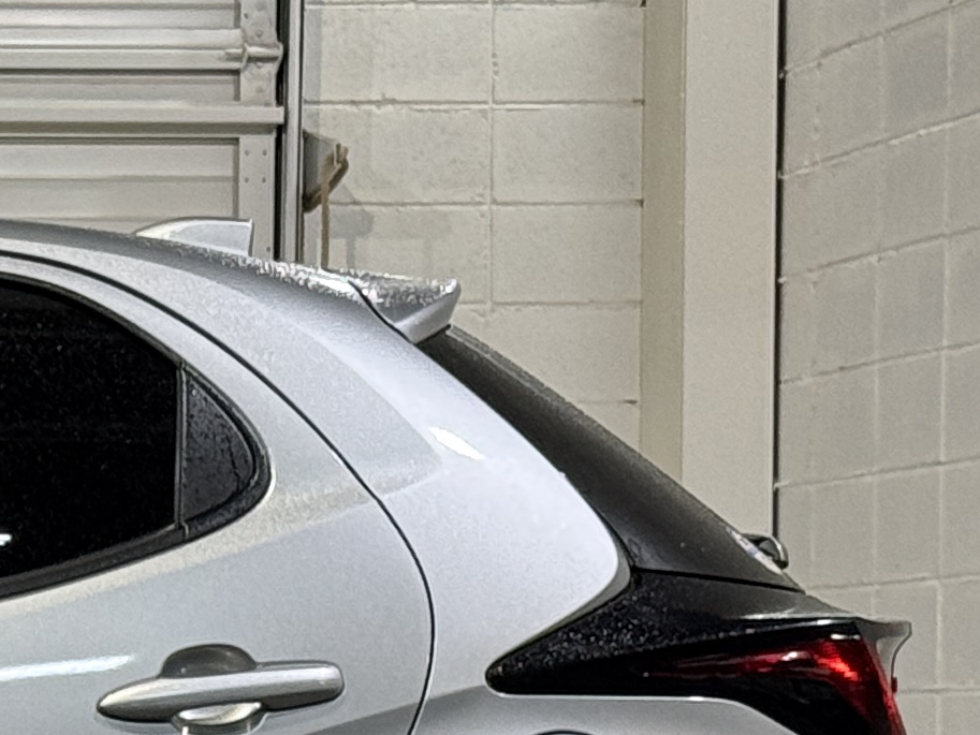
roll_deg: -0.5
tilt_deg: -0.5
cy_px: 817
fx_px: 6003
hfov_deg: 8.9
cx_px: -792
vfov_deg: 7.0
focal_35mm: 212
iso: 80
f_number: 1.78
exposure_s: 1/60
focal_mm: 6.76
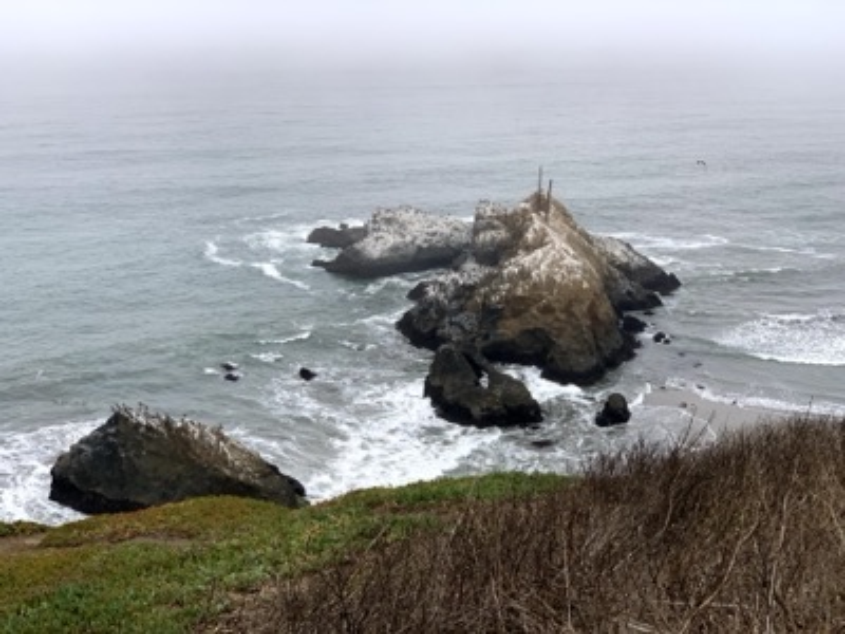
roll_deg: -0.8
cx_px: 422
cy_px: 317
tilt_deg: -15.5
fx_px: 1269
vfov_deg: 28.0
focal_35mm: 52
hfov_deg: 36.8
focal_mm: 6
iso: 32
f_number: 2.4
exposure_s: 1/122
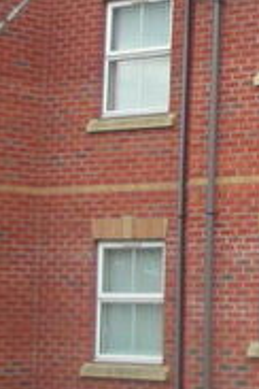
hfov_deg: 8.6
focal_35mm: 139
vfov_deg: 14.7
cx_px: 705
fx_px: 1500
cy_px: 114
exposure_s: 1/83.4
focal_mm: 5.8
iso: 50
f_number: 3
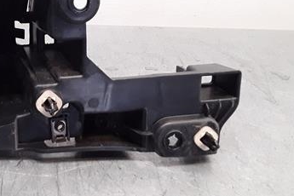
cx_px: 30
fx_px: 441
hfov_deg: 34.8
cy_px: 59
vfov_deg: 24.9
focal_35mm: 54
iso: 100
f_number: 1.9
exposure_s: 1/100
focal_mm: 2.91
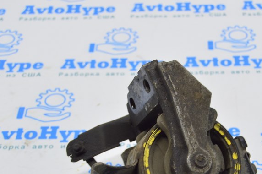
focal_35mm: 86
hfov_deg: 23.6
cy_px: 152
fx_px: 625
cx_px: 165
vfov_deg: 15.7
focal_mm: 32
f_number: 5.6
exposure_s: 1/20
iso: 400
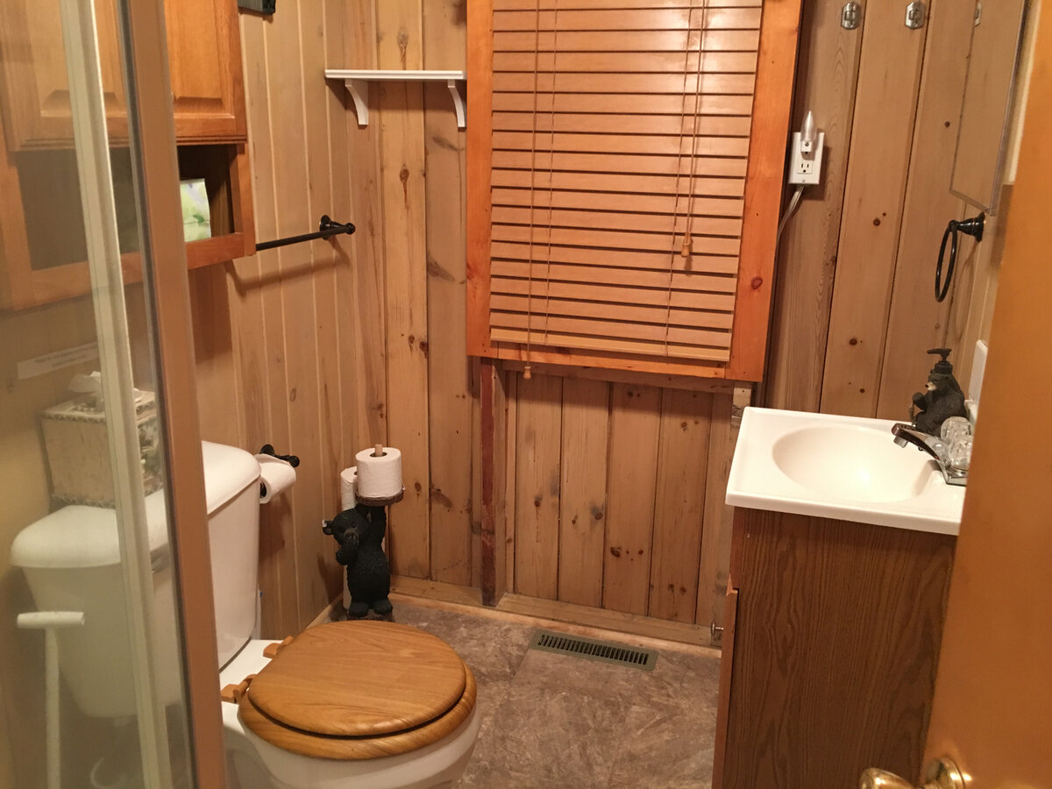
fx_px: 881
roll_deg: -0.9
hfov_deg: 61.7
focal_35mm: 29
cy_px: 394
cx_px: 526
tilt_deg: -15.8
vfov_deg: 48.2
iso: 80
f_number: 2.2
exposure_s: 1/8
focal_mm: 4.15
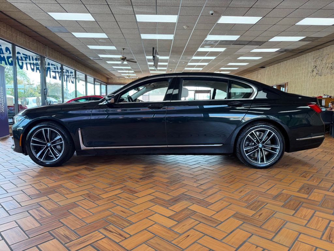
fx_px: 232
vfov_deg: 56.8
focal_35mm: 24
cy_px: 126
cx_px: 167
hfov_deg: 71.6
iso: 80
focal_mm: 6.76
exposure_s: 1/172
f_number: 1.78
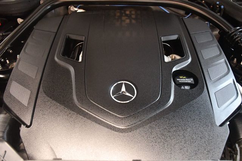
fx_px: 202
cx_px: 121
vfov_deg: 43.6
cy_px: 80
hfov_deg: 62.0
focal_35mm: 30
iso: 8000
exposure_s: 1/60
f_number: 3.5
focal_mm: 20
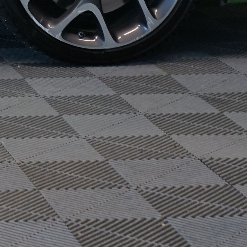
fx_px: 1445
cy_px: -169
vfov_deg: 9.4
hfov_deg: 9.0
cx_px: -311
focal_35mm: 179
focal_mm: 36
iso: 800
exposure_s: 1/30
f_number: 4.5
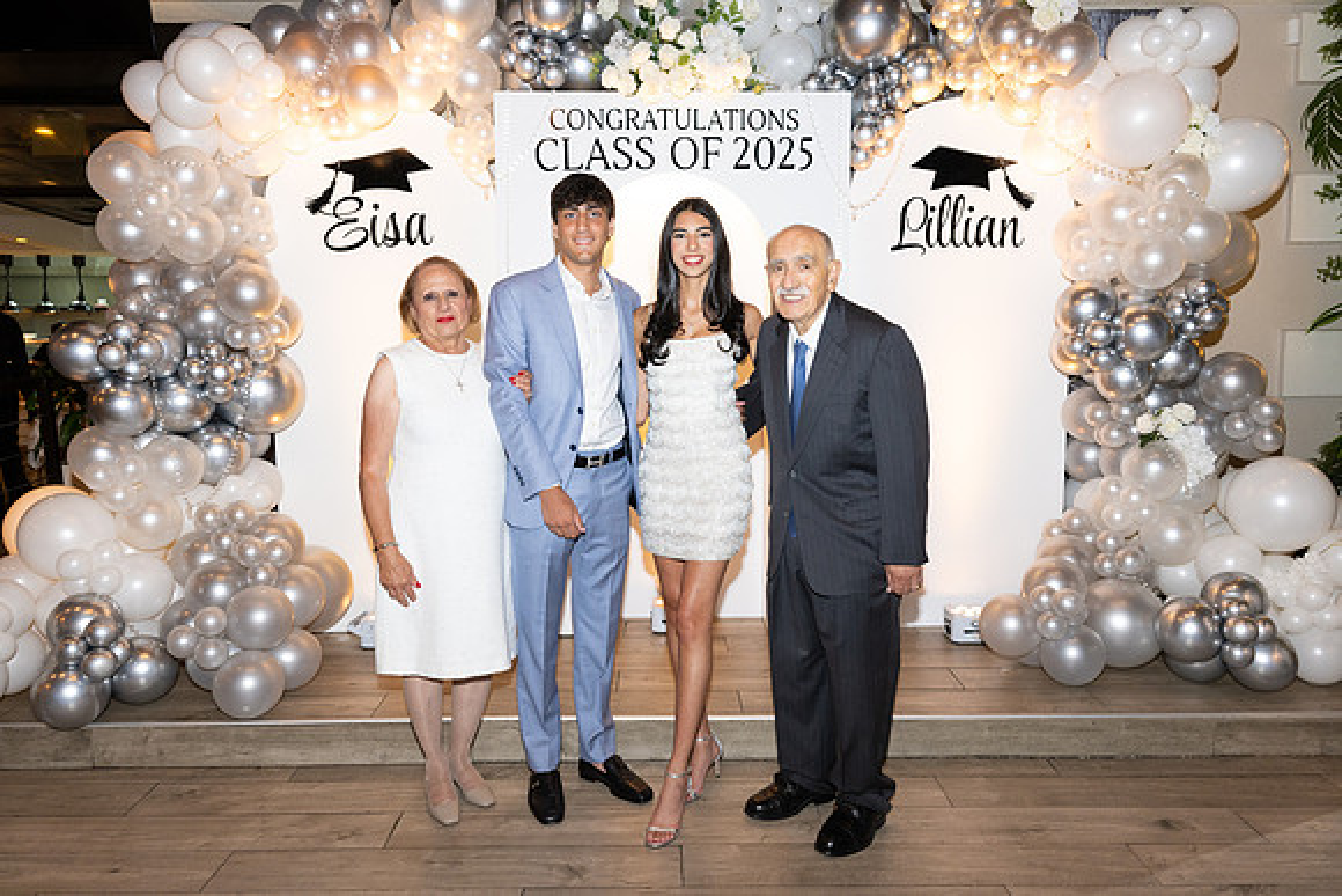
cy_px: 448
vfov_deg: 48.8
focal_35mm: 26
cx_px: 671
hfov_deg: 68.4
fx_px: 988
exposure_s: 1/80
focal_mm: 26.5
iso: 1000
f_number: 5.6
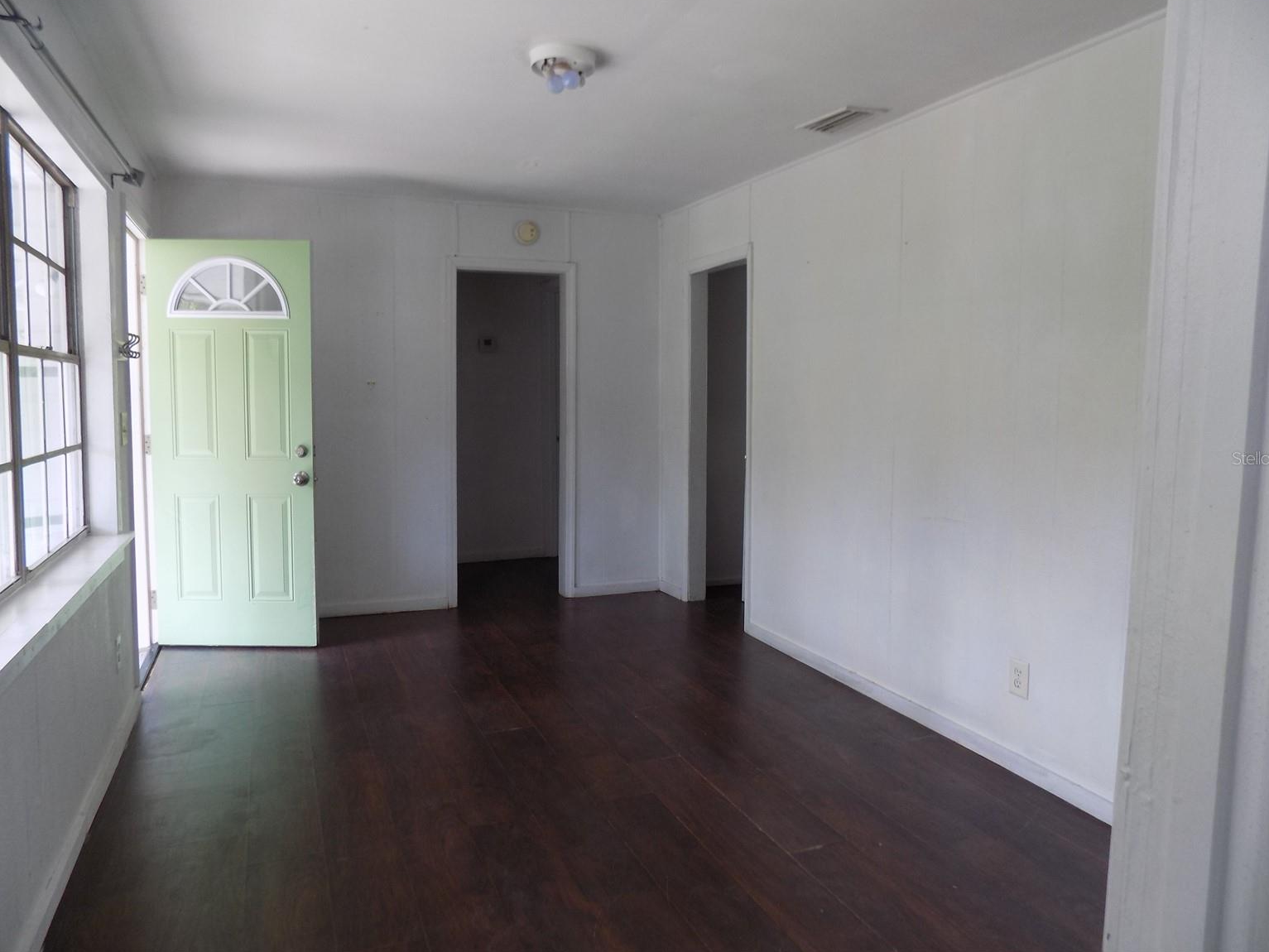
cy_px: 458
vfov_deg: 56.8
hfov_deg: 71.6
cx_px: 648
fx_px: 880
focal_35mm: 24
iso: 80
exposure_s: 1/30
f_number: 3.1
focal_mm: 4
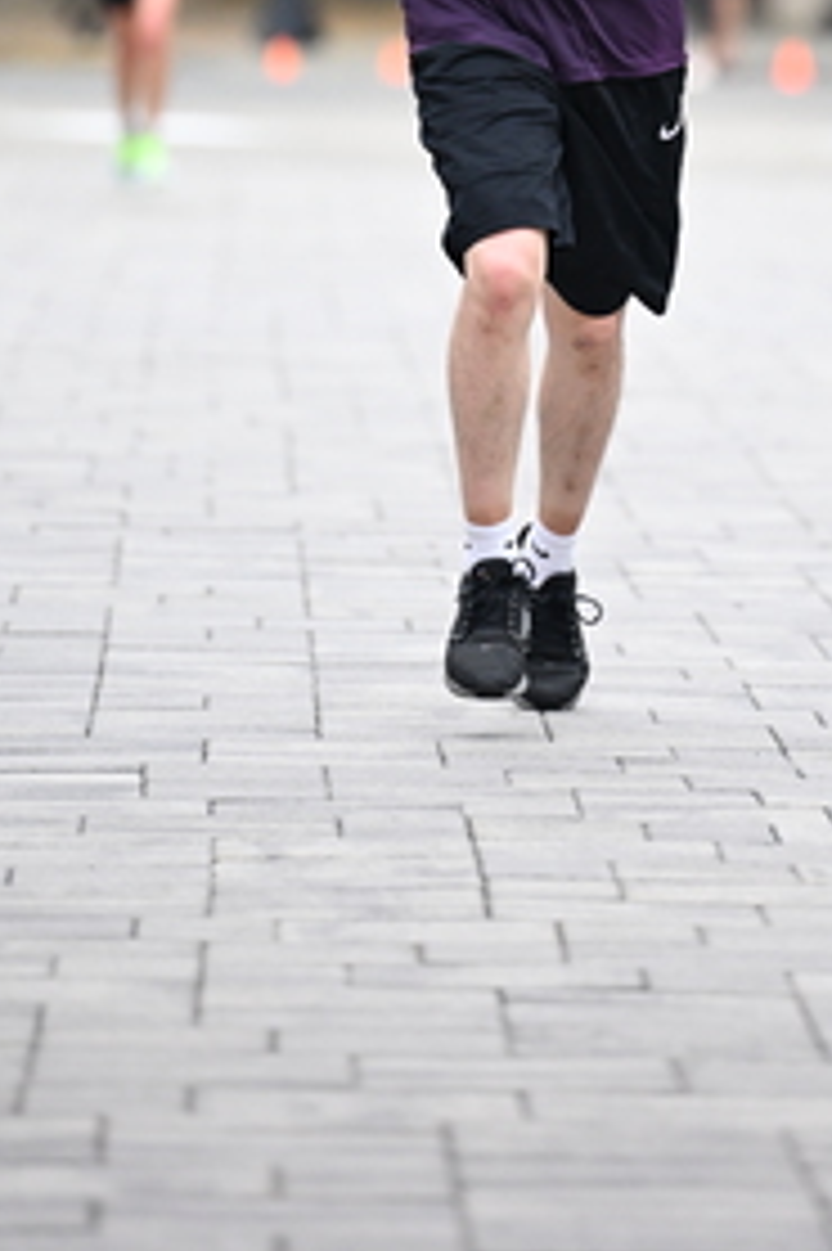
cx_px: 663
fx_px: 13744
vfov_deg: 5.2
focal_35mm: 396
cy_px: 108
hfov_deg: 3.5
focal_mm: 200
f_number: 2.8
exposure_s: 1/1600
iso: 1250
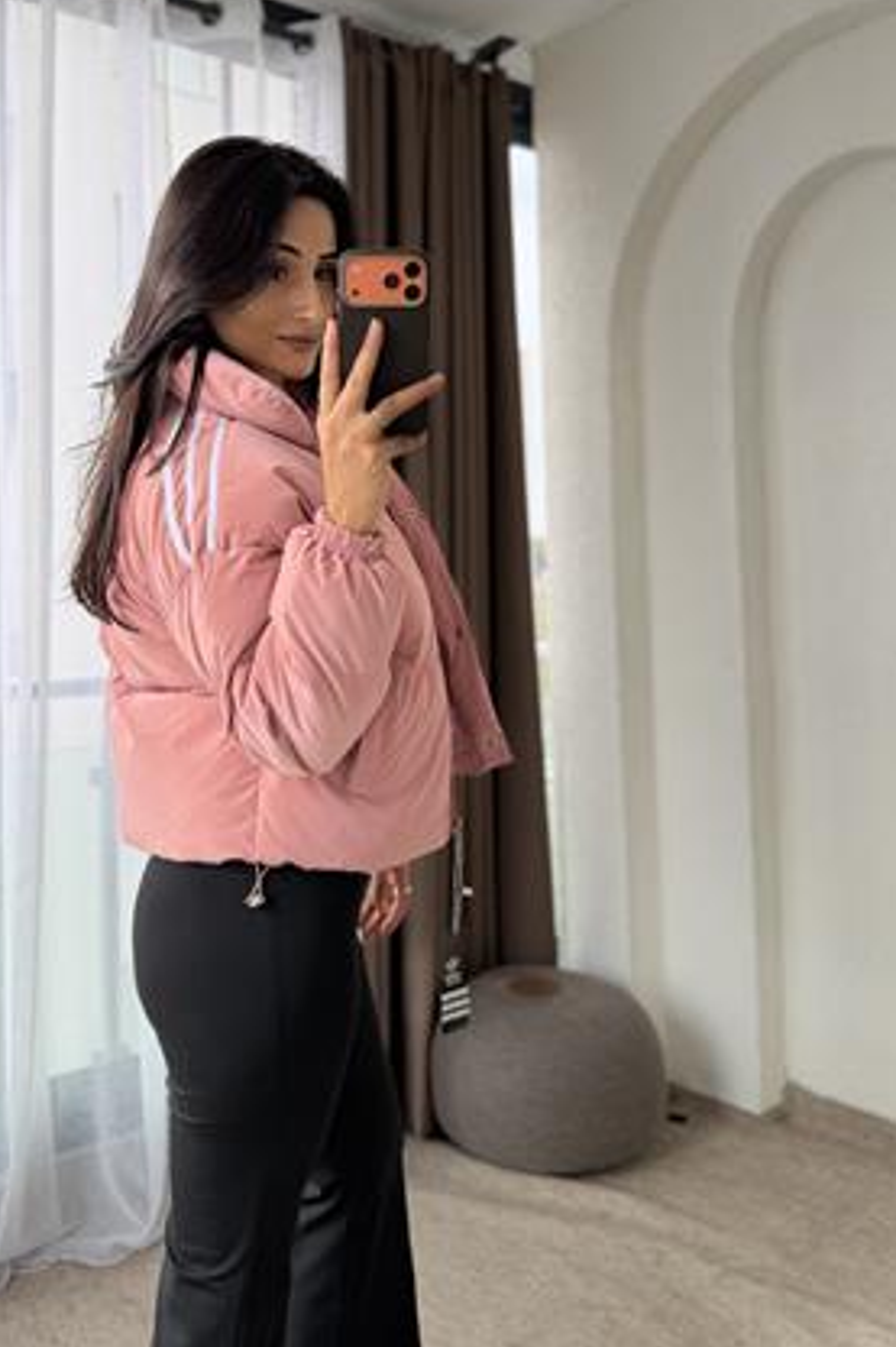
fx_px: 1196
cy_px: 504
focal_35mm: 32
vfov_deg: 58.0
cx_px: 372
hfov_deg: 41.0
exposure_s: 1/154
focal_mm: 6.76
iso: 64
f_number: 1.78
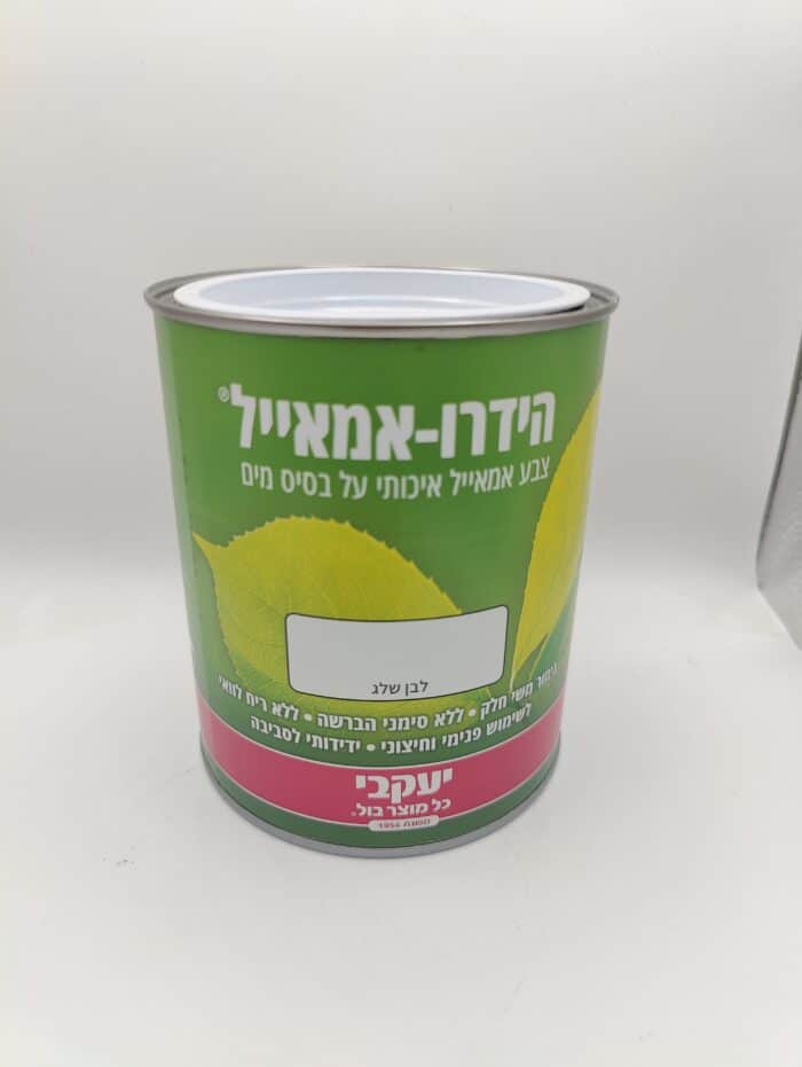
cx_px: 401
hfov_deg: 59.0
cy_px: 534
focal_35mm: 23
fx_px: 709
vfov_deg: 73.9
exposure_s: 1/100
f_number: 1.8
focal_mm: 6.06
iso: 64
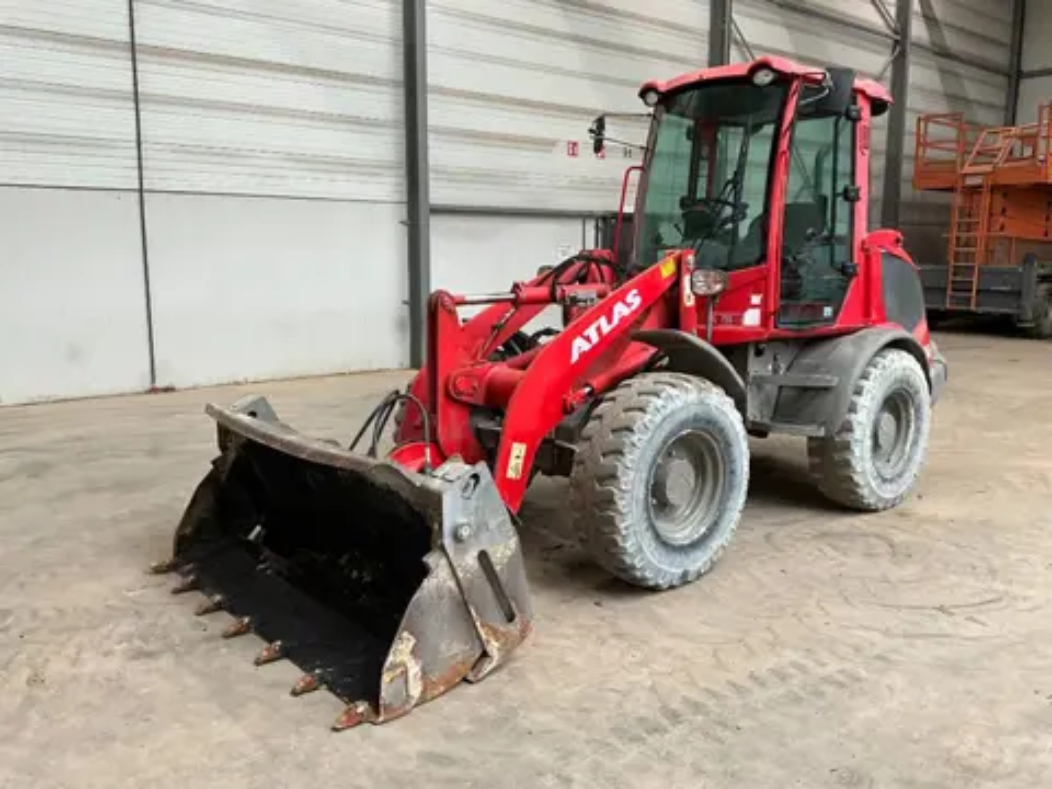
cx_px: 526
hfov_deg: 61.7
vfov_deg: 48.2
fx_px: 881
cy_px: 394
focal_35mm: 29
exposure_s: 1/60
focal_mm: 3
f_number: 1.8
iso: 100
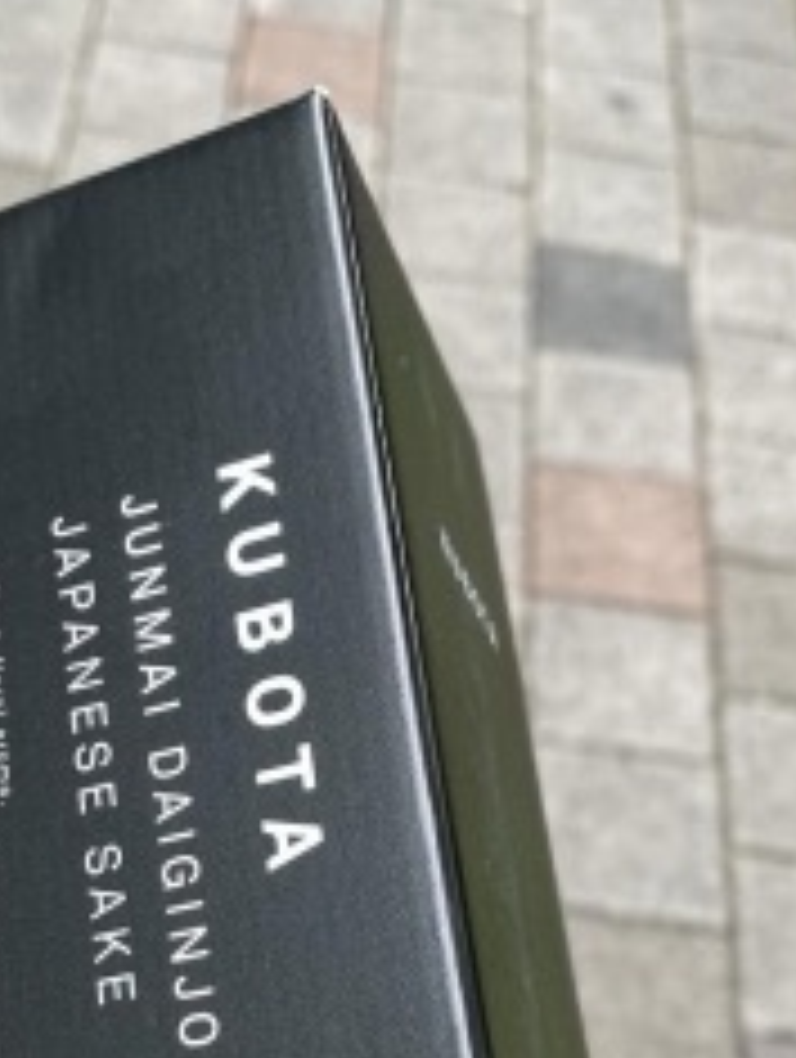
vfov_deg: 34.3
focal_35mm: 53
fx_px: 1621
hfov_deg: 27.3
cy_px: 932
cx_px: 207
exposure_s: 1/121
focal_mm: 5.1
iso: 50
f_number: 1.6
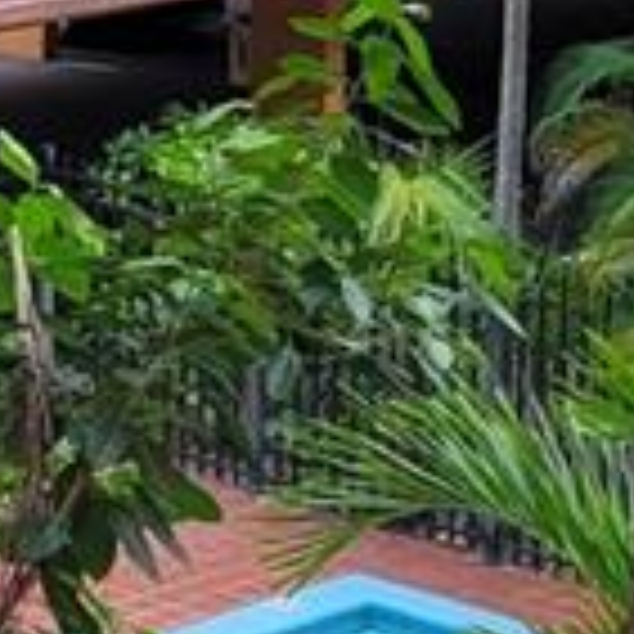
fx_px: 4041
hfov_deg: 8.4
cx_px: -710
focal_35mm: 195
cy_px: -283
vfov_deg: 8.8
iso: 40
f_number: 1.8
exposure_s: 1/397
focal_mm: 5.4
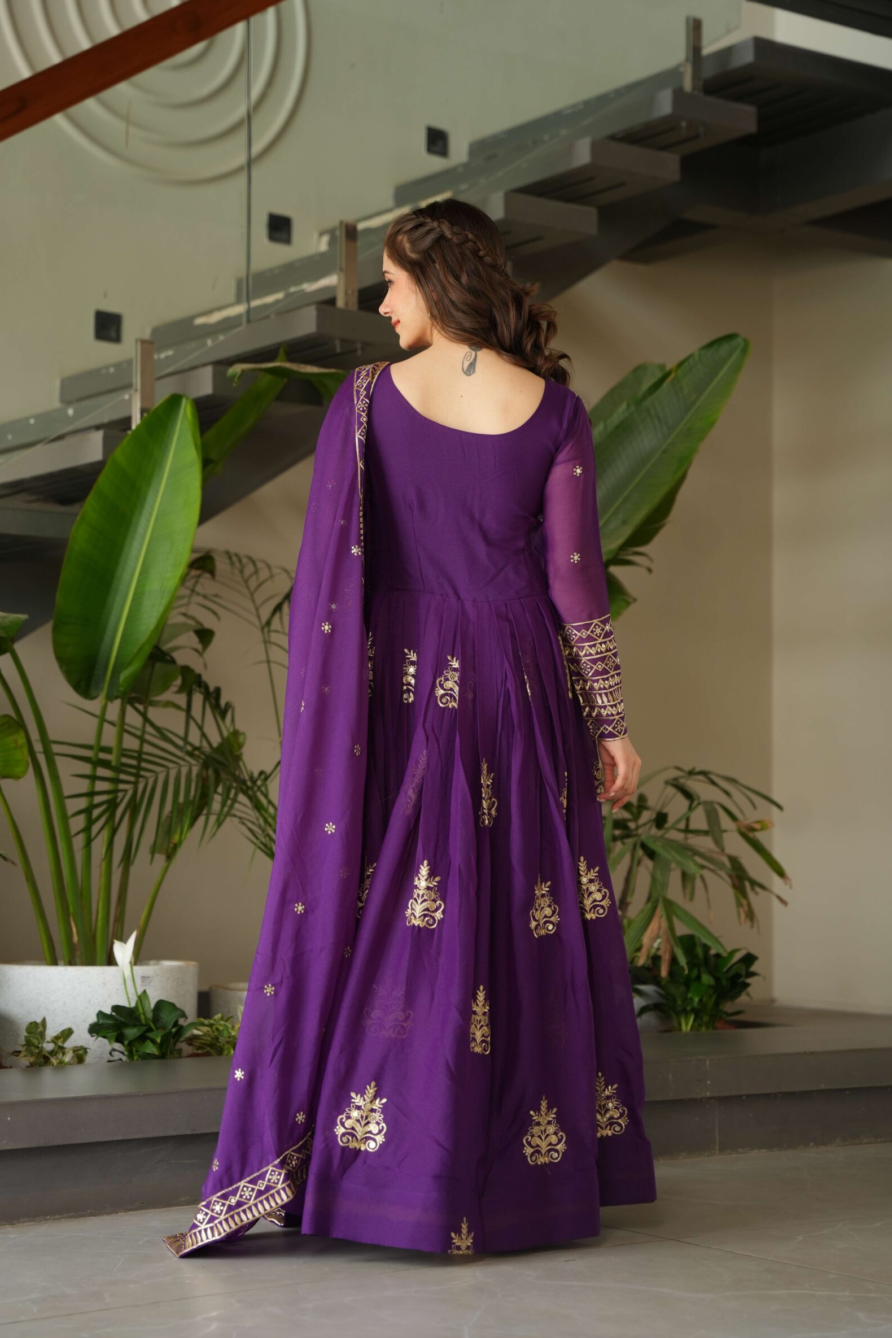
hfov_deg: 20.3
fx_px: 2489
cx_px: 436
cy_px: 653
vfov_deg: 30.1
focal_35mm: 67
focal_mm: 62
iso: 400
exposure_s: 1/200
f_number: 3.2
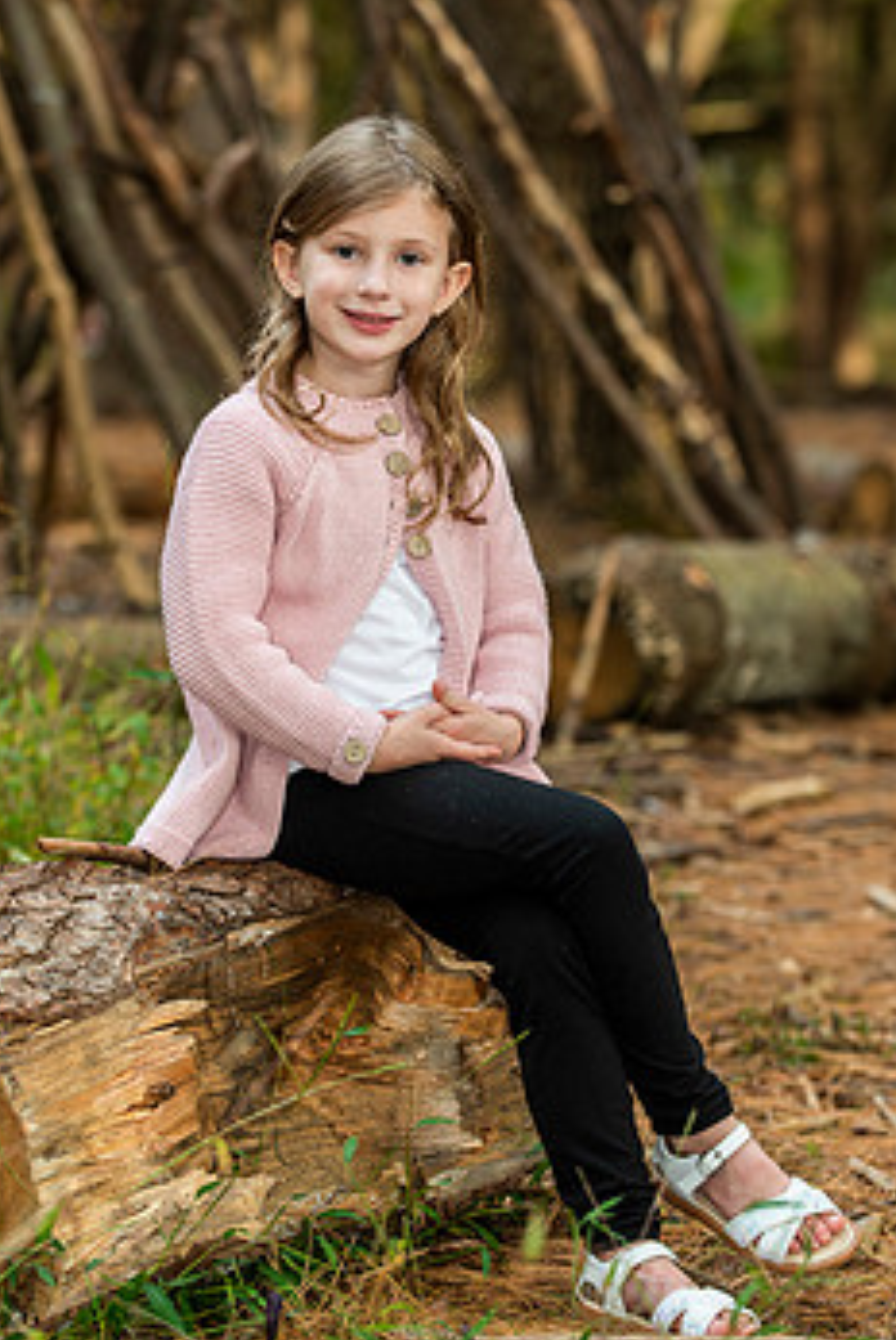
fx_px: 5067
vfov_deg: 15.1
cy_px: 641
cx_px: 460
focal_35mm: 136
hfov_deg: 10.1
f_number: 3.5
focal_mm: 105
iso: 250
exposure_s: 1/60
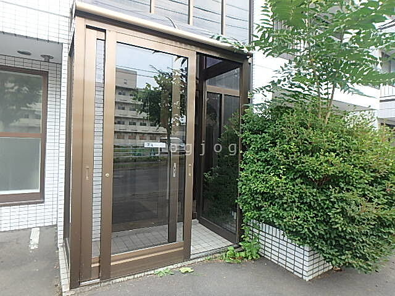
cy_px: 148
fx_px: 240
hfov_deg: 79.0
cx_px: 198
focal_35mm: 21
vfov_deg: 63.4
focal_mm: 3.7
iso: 125
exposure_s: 1/80
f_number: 3.5
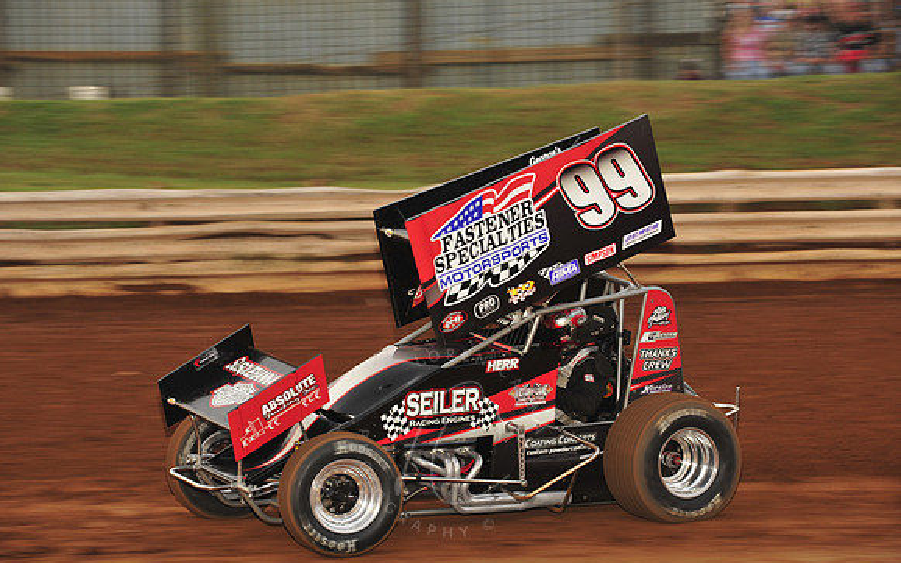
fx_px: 3388
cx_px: 450
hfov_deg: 15.1
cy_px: 299
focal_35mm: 138
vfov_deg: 9.5
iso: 640
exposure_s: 1/320
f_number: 7.1
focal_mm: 135
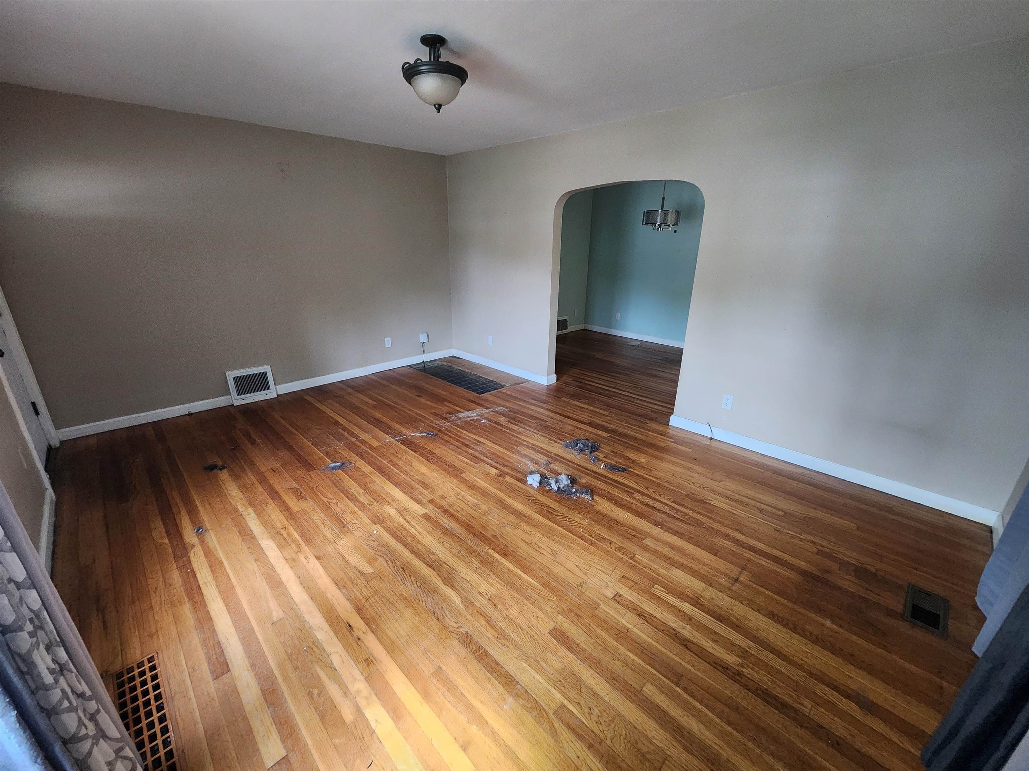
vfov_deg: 89.9
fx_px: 386
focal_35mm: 13
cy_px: 386
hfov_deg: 106.2
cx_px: 514
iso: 640
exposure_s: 1/30
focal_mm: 2.2
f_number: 2.2
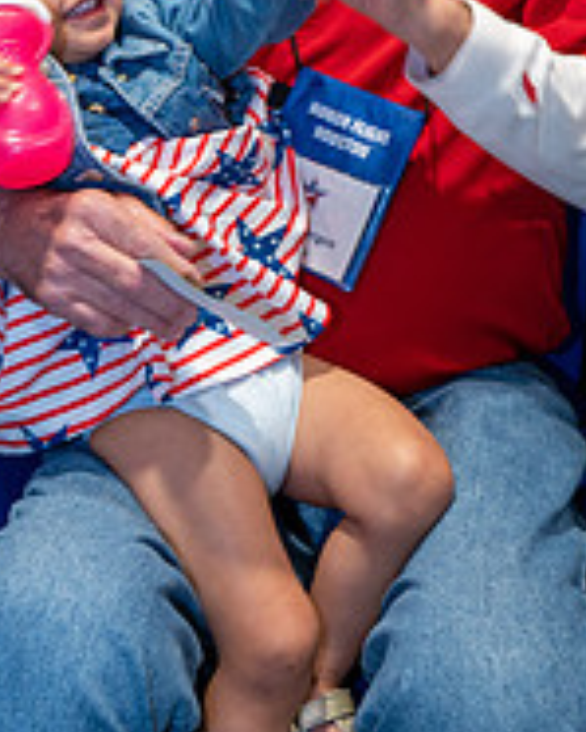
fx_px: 1820
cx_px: 183
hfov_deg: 18.2
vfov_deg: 22.0
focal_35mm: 84
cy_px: 12
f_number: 5
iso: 1100
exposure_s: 1/40
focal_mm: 37
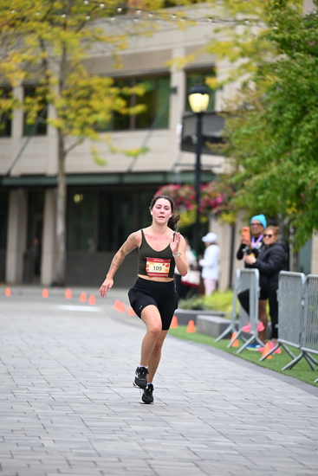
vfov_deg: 10.3
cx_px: 159
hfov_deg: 6.9
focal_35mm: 200
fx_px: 2648
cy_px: 238
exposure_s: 1/2000
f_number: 2.8
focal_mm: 200
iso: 640
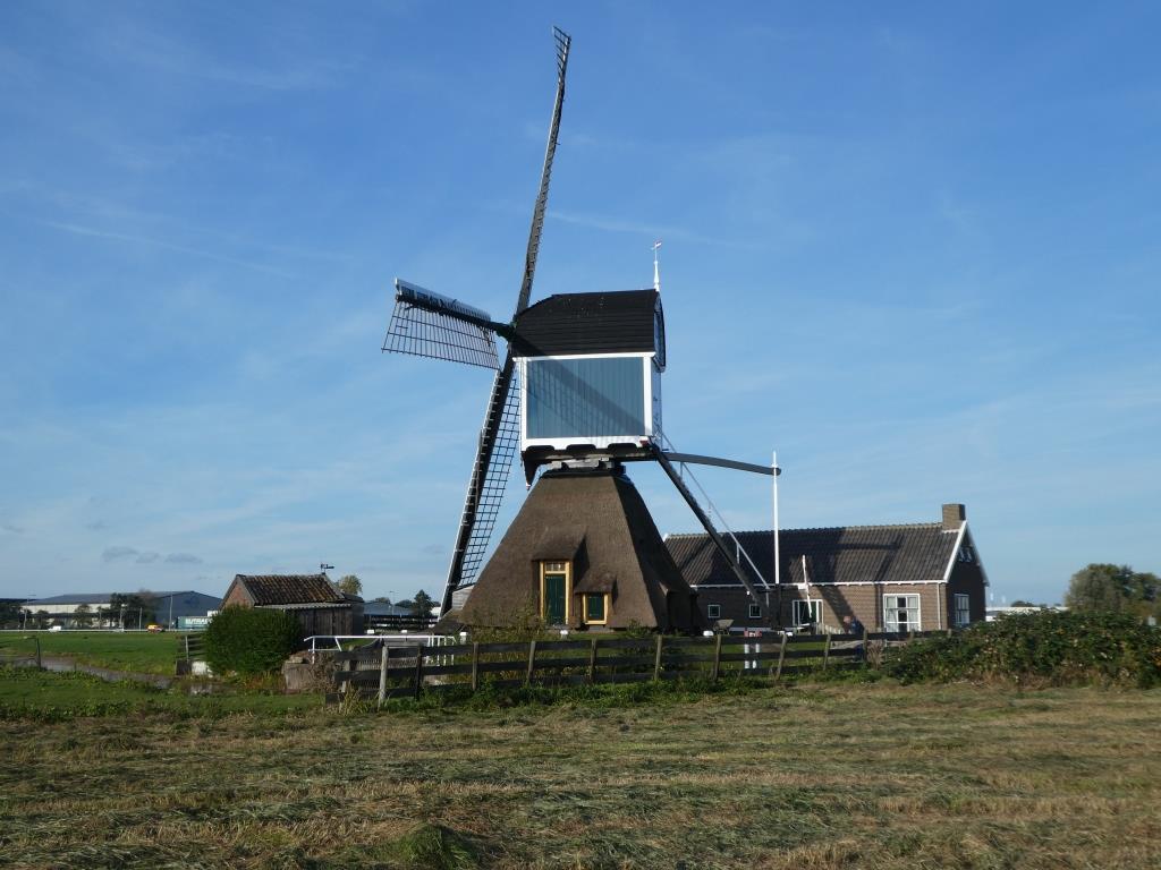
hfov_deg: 50.1
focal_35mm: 37
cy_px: 435
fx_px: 1241
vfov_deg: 38.7
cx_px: 580
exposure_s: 1/800
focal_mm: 6.7
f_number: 3.7
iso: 80
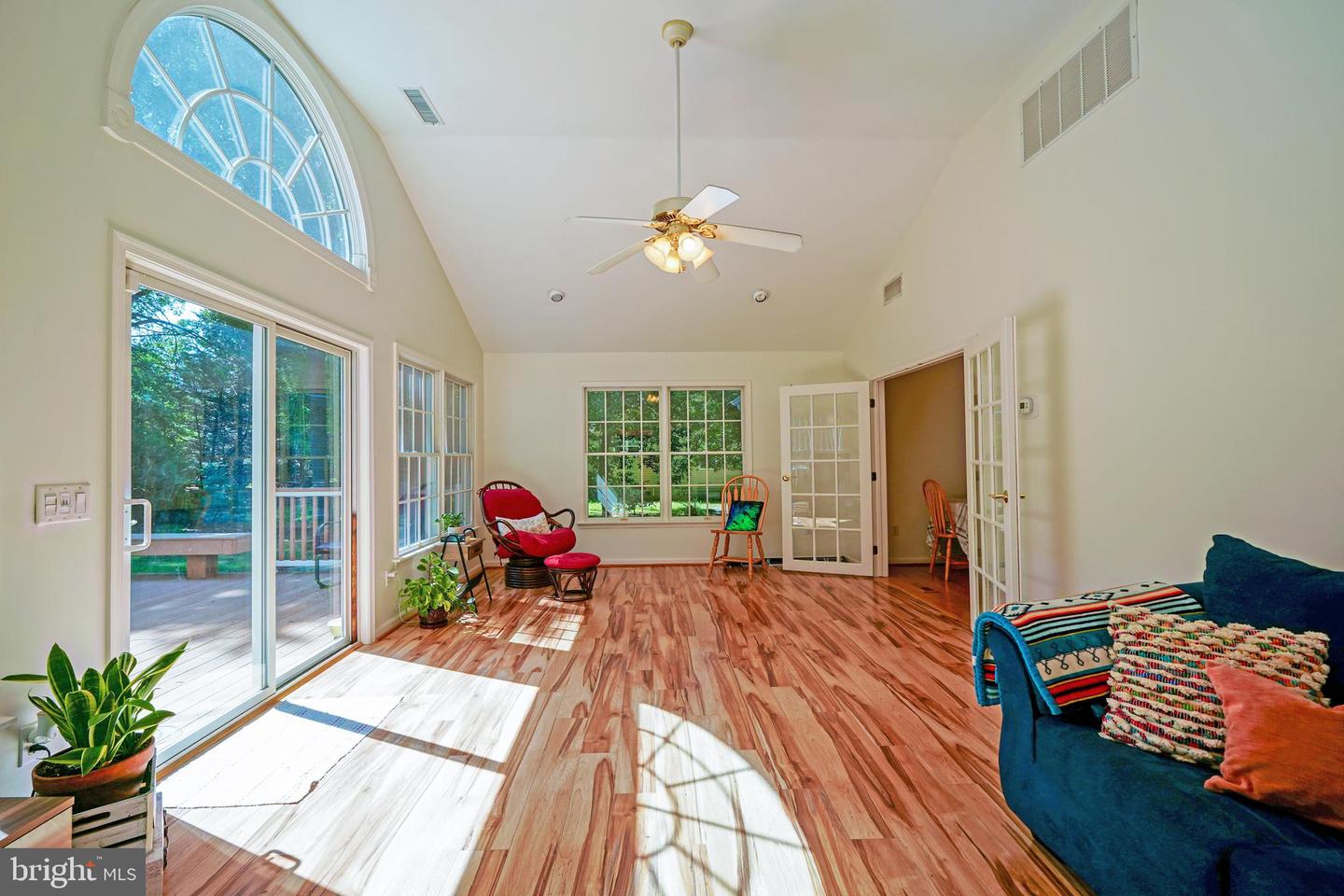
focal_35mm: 15
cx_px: 672
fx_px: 560
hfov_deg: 100.4
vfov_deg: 77.3
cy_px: 448
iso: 100
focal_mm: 10
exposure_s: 1/100
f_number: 5
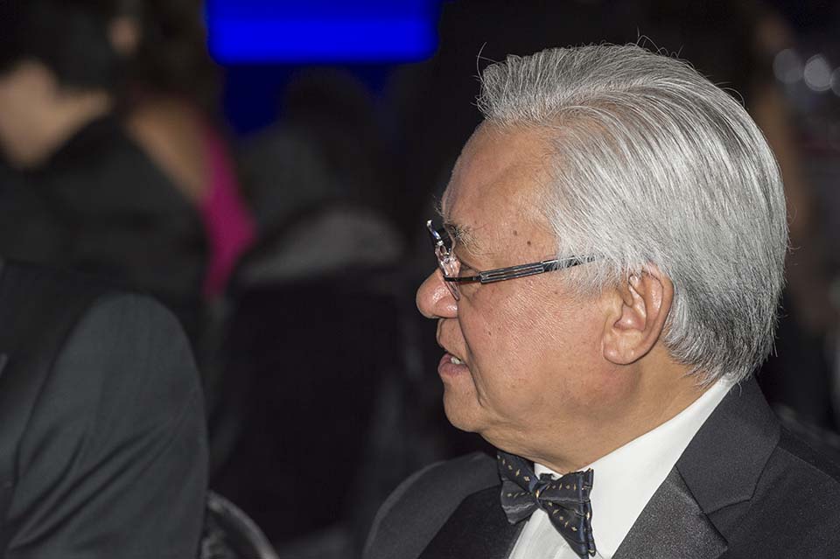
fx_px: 4664
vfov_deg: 6.9
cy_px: 280
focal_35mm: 200
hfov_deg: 10.3
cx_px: 420
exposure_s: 1/60
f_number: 8
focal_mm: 200
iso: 400
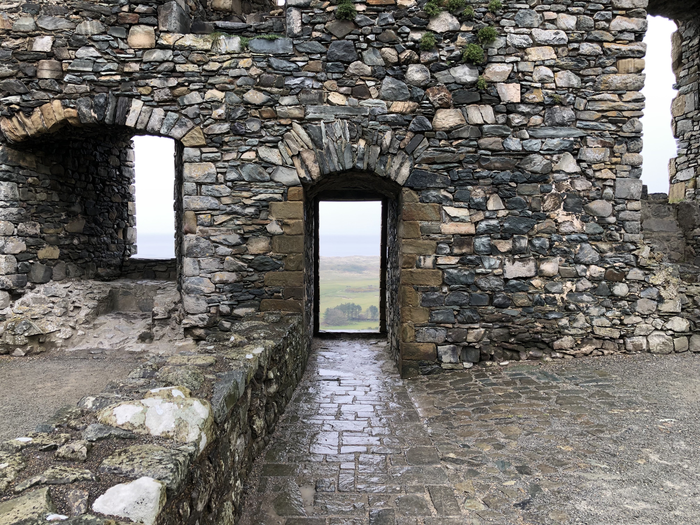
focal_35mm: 28
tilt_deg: -3.2
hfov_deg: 63.4
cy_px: 262
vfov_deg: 49.7
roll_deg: -0.8
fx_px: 566
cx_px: 350
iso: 20
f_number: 1.8
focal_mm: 3.99
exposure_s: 1/146
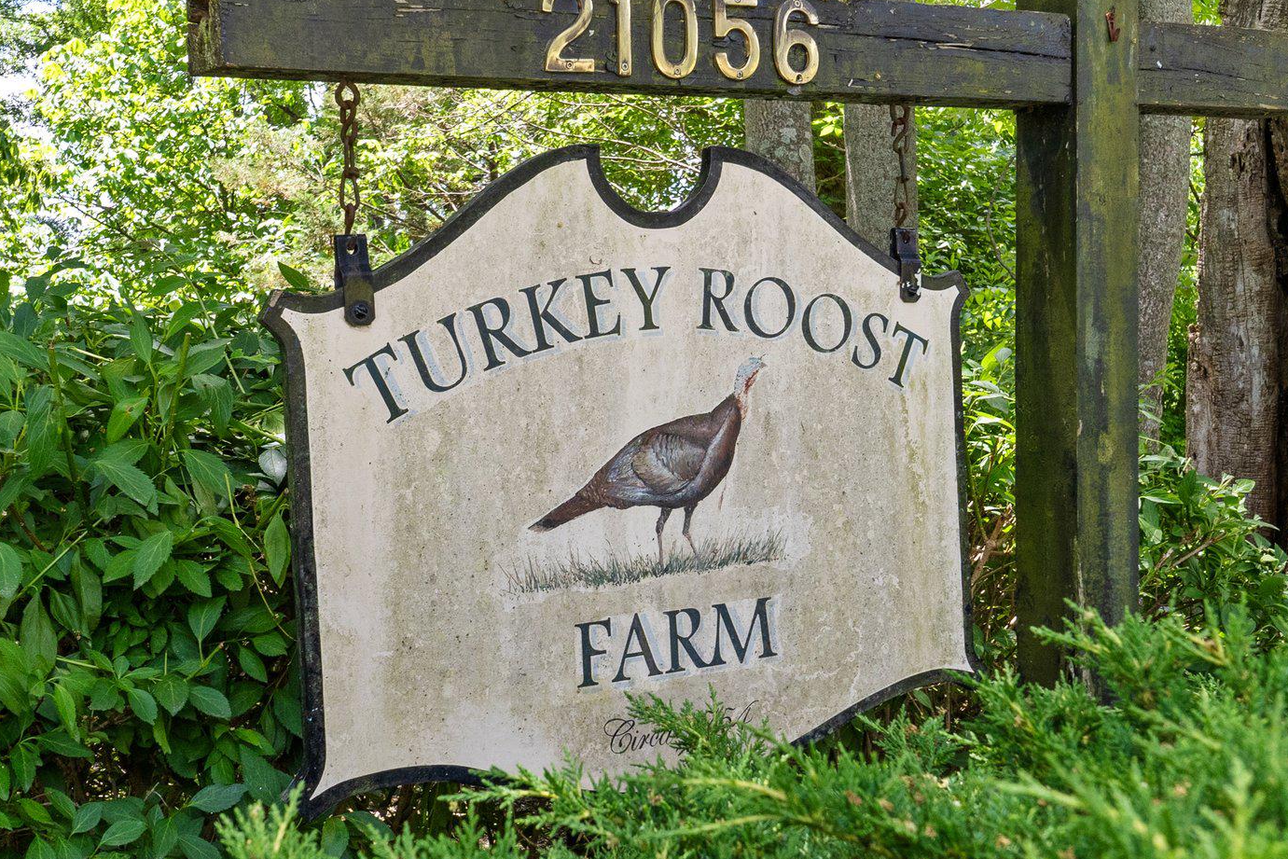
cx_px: 615
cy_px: 405
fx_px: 1538
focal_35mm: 43
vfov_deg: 31.2
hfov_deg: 45.4
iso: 640
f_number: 9
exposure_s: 1/200
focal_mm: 19.5
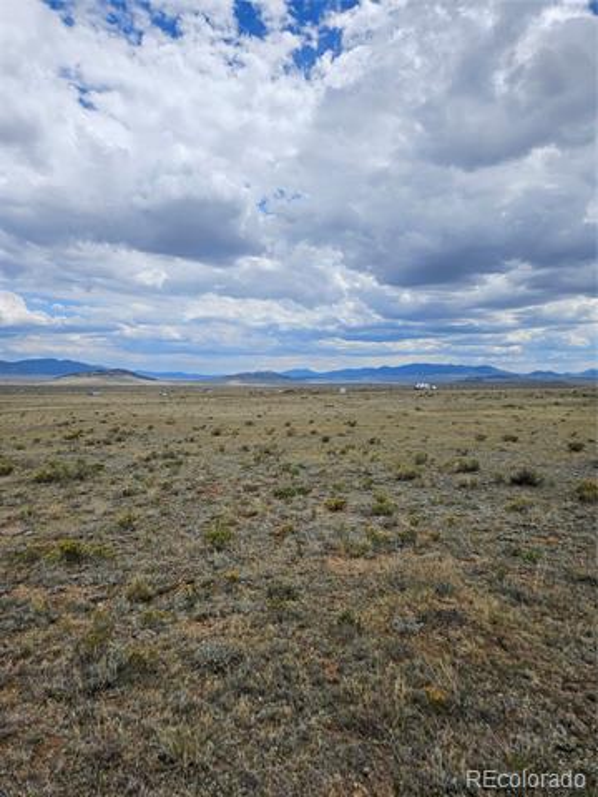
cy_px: 398
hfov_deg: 58.9
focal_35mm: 23
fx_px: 530
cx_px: 299
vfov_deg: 73.9
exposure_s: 1/3637
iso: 25
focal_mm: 5.4
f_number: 1.8
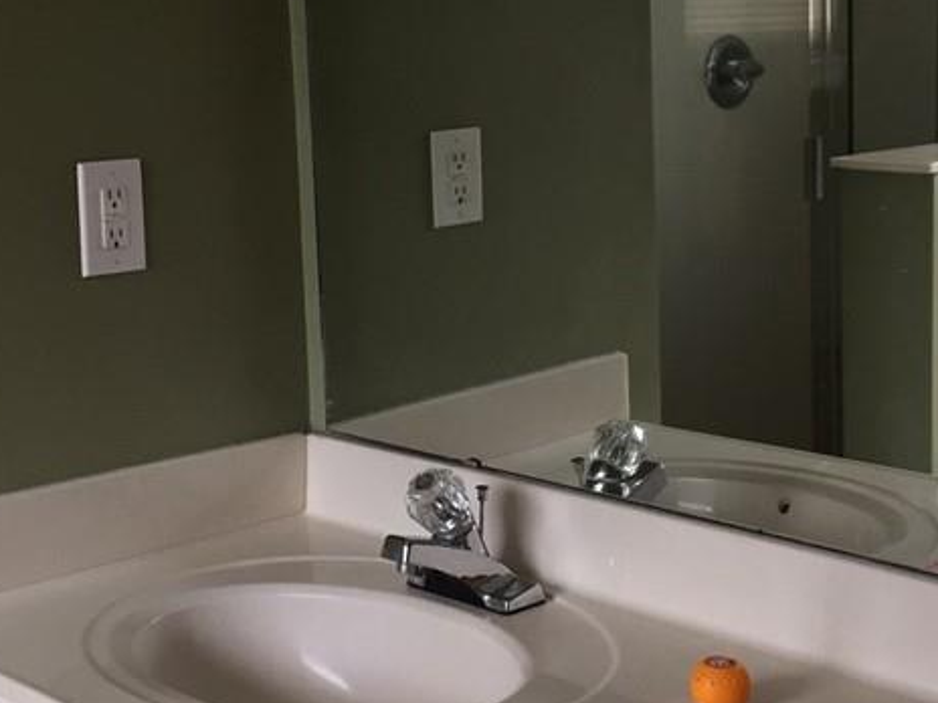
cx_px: 487
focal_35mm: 64
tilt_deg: -9.5
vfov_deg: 22.9
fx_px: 1734
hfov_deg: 30.3
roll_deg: +0.4
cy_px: 291
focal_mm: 4.15
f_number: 2.2
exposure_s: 1/30
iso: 80
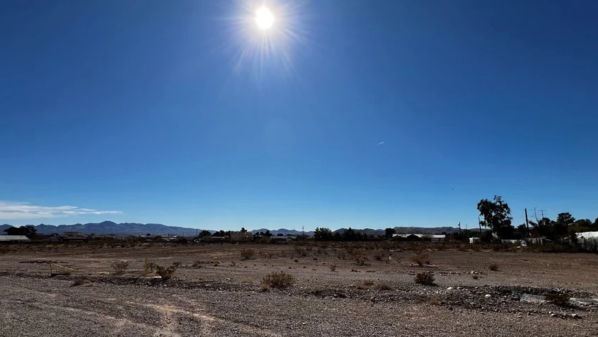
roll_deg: -1.6
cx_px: 282
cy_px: 202
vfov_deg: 63.4
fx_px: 270
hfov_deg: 95.8
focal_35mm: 17
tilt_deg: +7.0
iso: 40
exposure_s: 1/4386
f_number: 1.8
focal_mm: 1.57
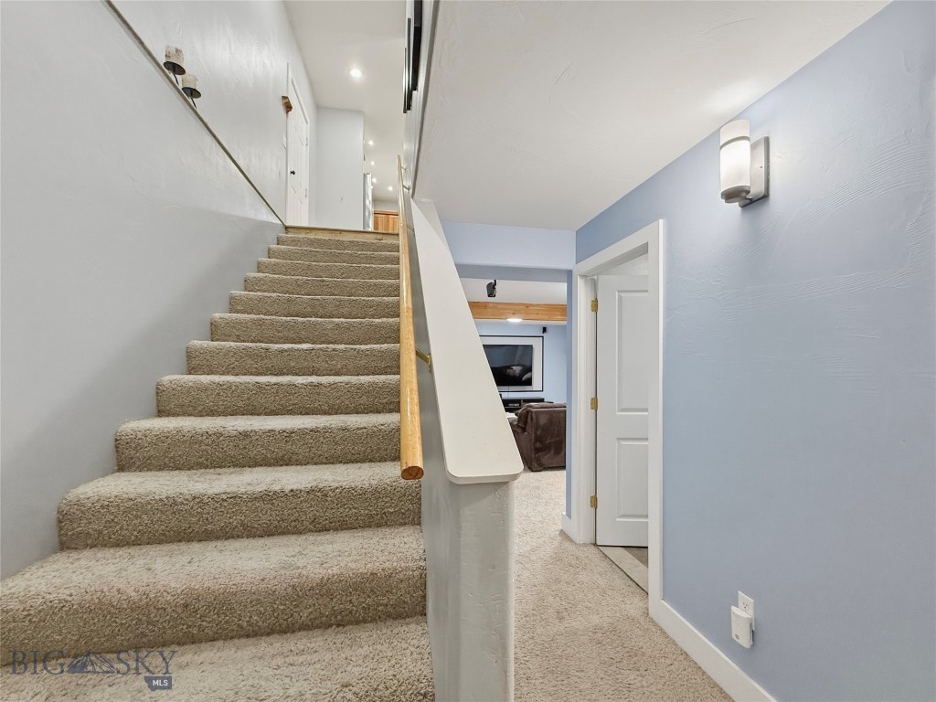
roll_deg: -0.7
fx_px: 379
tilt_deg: +2.1
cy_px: 351
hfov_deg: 102.1
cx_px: 468
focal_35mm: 14
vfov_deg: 85.7
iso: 500
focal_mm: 2.2
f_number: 2.2
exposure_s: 1/60
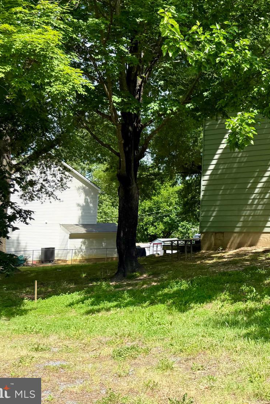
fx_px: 517
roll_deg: -2.4
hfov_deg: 26.1
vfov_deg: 42.1
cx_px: 323
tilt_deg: +11.1
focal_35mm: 46
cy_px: 128
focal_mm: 6.76
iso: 100
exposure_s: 1/2169
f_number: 1.78
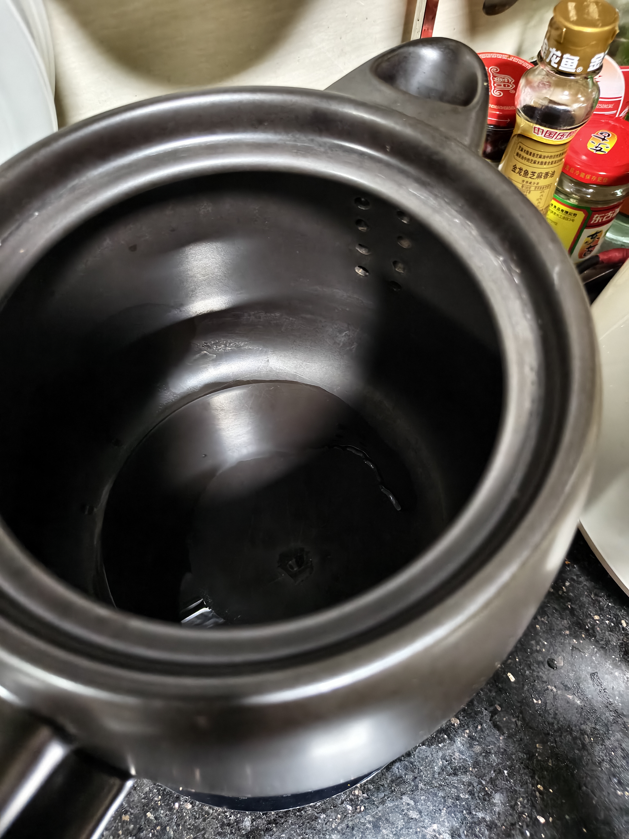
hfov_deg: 58.9
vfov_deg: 73.9
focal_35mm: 23
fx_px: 557
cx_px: 314
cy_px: 420
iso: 1492
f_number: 1.88
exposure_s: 1/20
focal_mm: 5.56
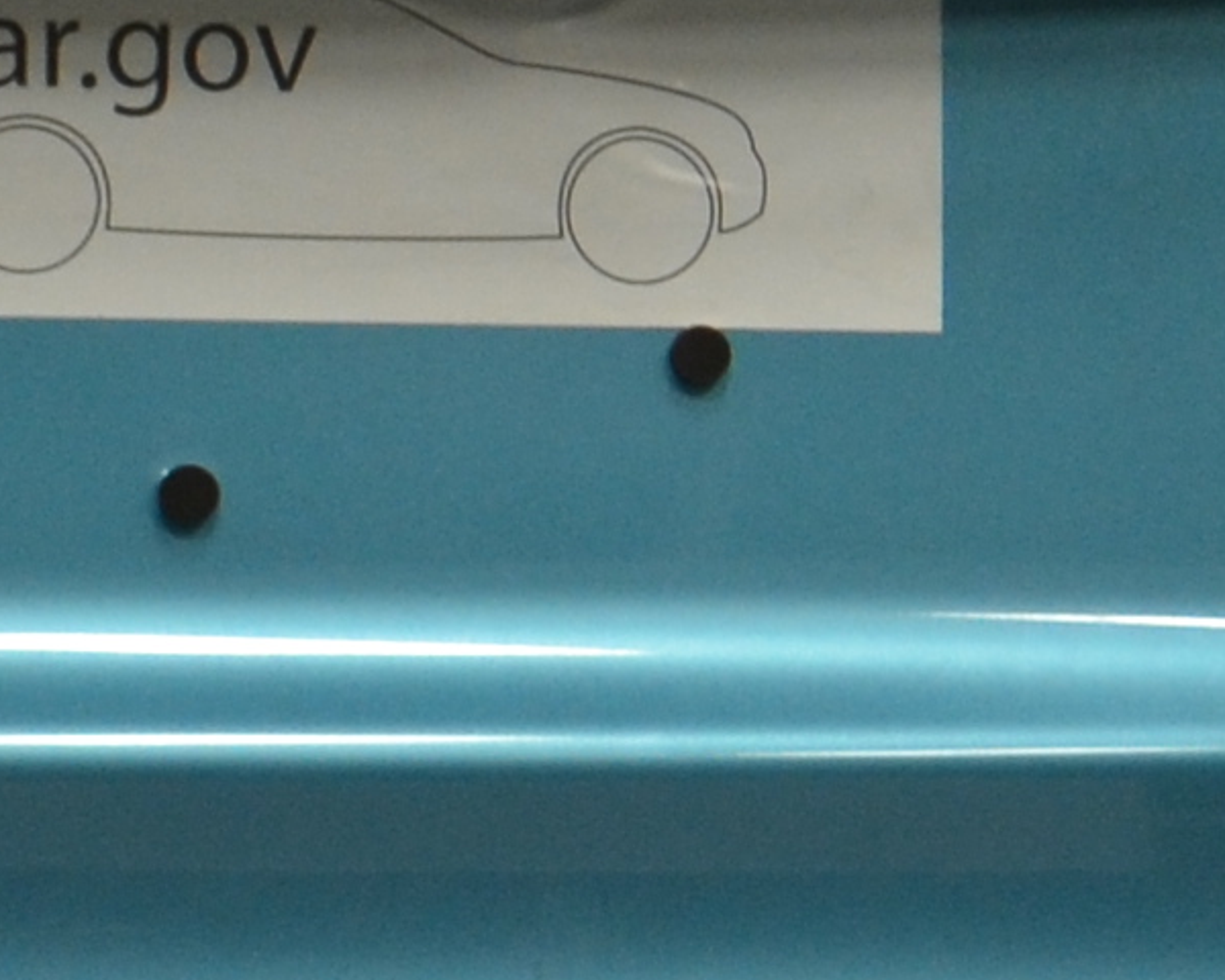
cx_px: -192
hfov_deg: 5.2
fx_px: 13378
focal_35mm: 369
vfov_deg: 4.2
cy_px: 684
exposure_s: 1/60
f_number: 4.8
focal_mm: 32
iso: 500
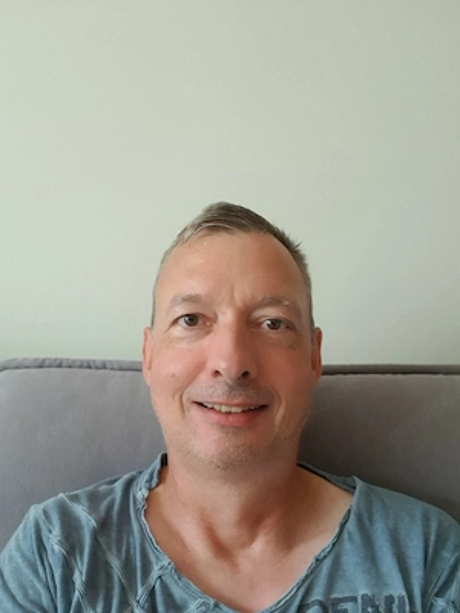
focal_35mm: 25
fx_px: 443
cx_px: 230
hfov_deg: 54.9
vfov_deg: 69.4
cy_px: 306
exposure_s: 1/50
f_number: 1.7
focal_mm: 2.95
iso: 50
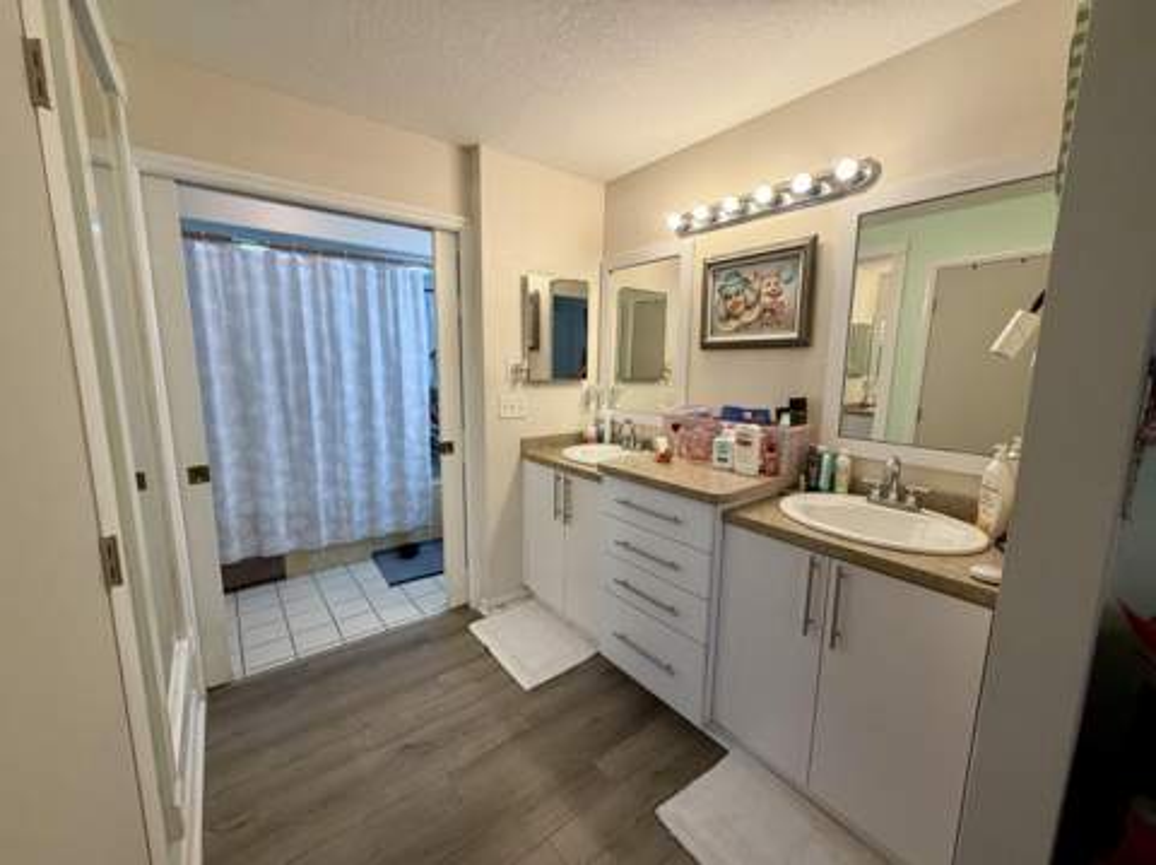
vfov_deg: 85.6
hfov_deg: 102.1
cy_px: 432
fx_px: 467
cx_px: 578
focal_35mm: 14
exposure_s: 1/120
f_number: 2.2
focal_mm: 2.22
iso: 160
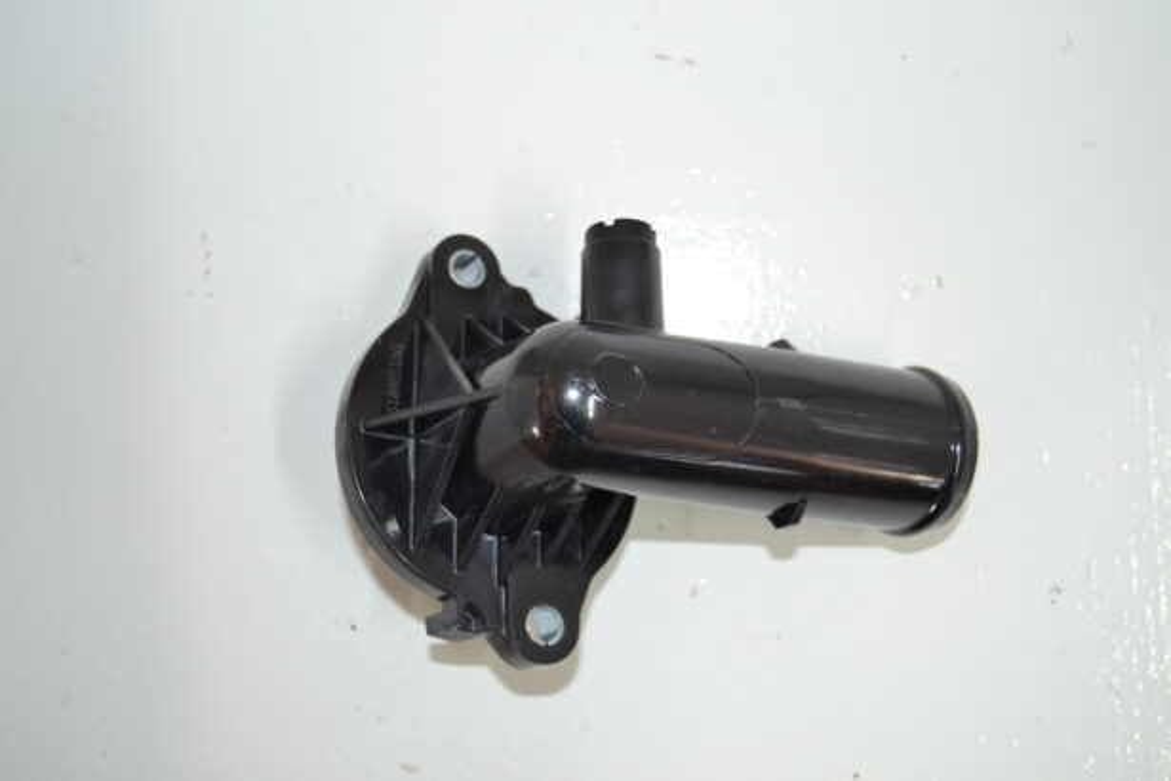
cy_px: 390
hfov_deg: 43.6
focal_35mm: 45
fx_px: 1464
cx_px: 586
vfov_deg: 29.9
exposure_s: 1/13
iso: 200
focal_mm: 30
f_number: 4.2
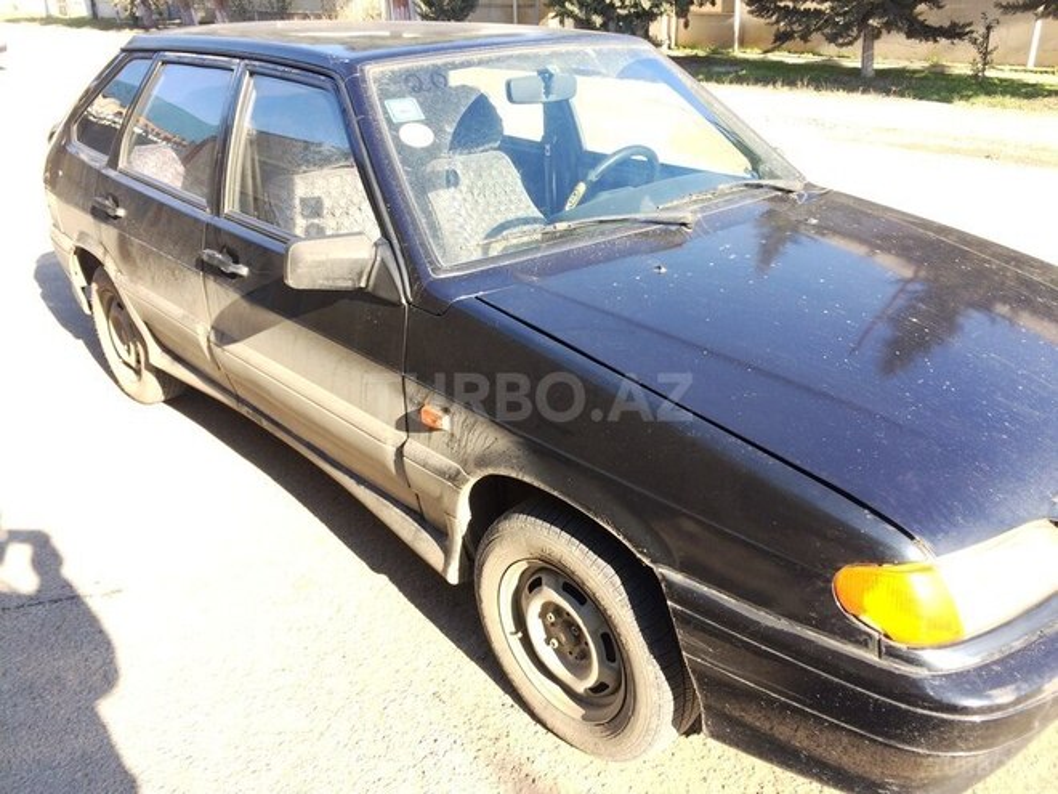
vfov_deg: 48.2
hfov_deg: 61.7
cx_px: 529
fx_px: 886
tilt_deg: -23.8
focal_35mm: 29
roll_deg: +0.7
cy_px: 397
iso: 32
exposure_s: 1/295
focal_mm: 4.15
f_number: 2.2
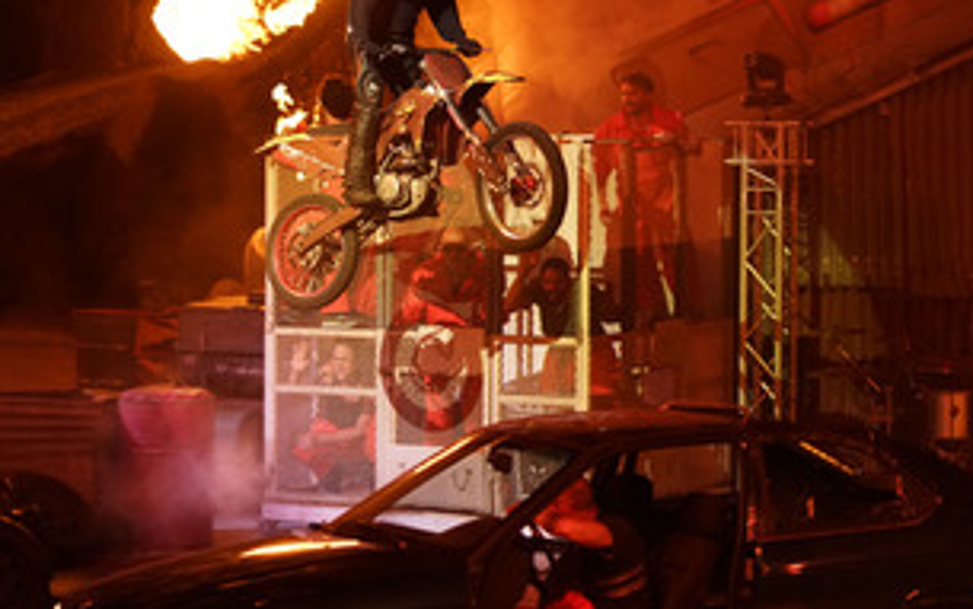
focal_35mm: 128
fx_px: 3396
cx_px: 566
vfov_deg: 10.2
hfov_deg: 16.3
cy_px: 140
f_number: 2.2
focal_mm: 85
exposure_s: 1/640
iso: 3200
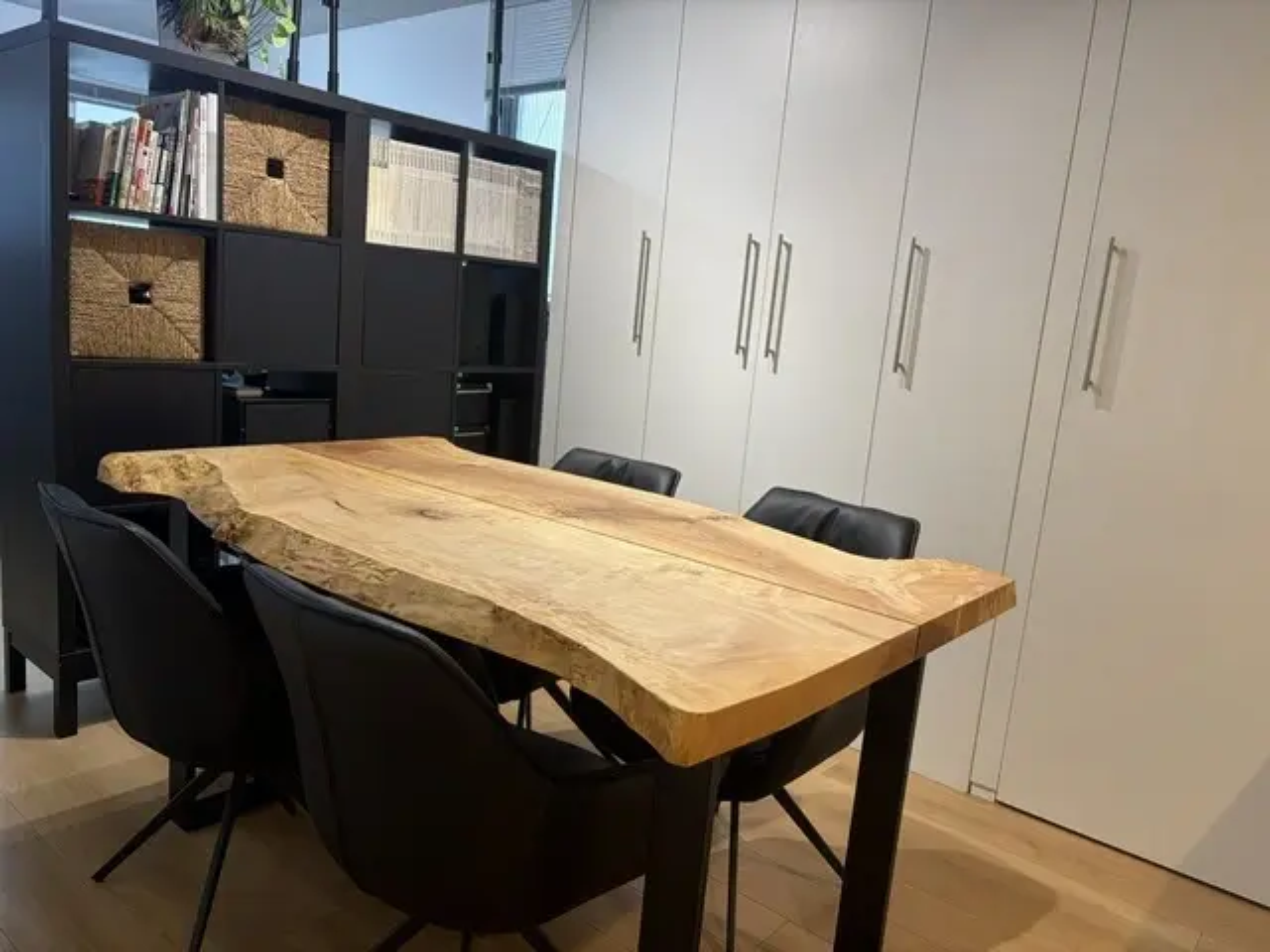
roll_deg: -4.7
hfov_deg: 67.3
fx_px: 954
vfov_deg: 53.1
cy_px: 476
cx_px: 635
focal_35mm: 26
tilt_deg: -9.2
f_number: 1.6
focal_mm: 5.96
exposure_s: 1/56
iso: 125
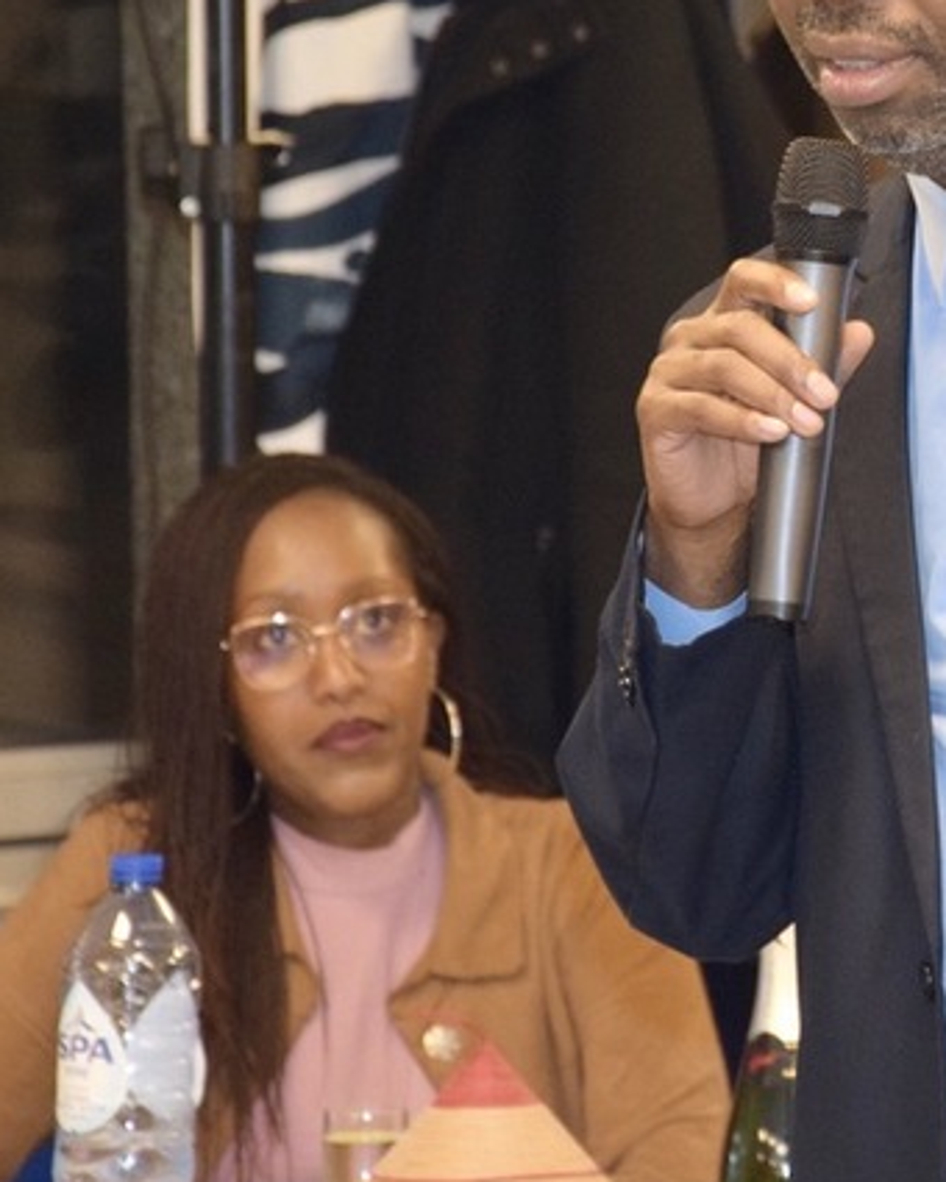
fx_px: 12183
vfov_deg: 5.6
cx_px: 1119
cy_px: 346
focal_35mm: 348
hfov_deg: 4.4
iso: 1800
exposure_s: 1/60
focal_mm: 105
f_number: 5.6
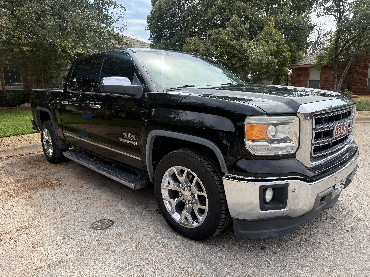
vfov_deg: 56.8
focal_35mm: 24
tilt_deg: -11.6
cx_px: 185
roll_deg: +0.8
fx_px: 257
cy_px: 138
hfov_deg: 71.6
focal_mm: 6.76
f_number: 1.78
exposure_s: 1/2525
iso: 100
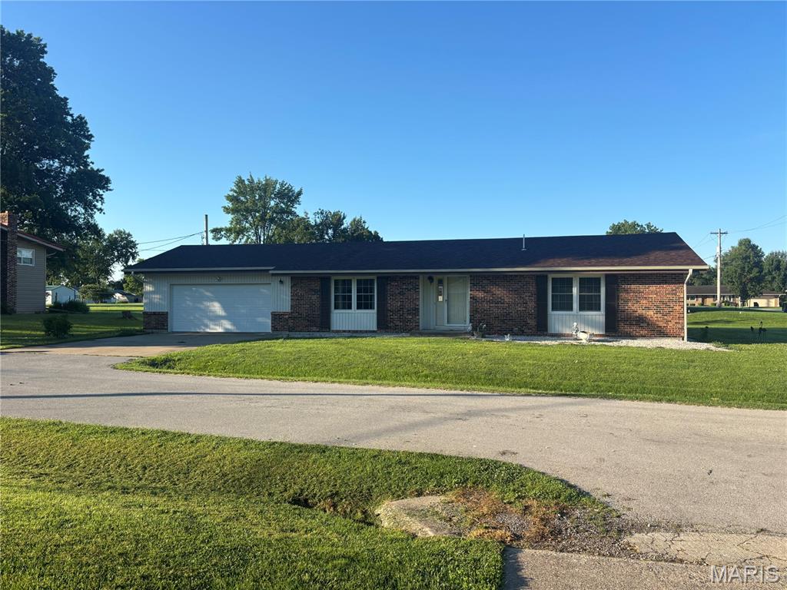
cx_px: 394
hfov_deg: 67.3
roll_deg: +0.2
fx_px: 591
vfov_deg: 53.1
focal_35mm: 26
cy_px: 295
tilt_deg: +0.0
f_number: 1.6
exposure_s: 1/1783
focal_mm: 5.96
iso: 50
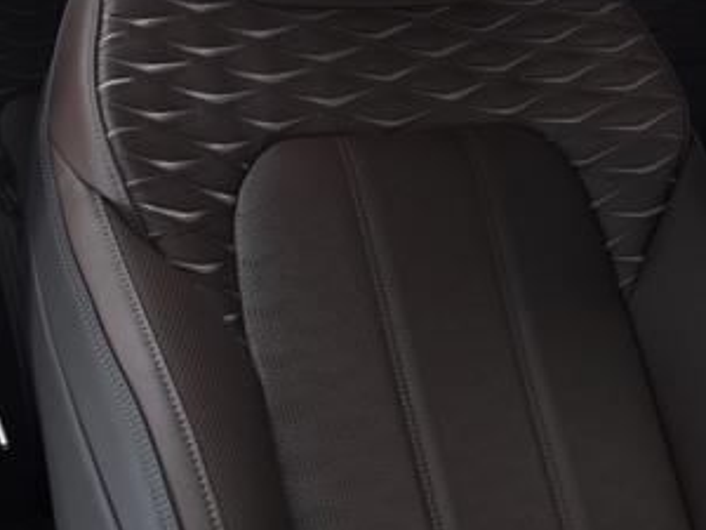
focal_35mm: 77
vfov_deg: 19.1
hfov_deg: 24.0
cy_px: 231
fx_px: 1570
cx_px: 741
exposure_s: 1/10
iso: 100
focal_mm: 24
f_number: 5.6
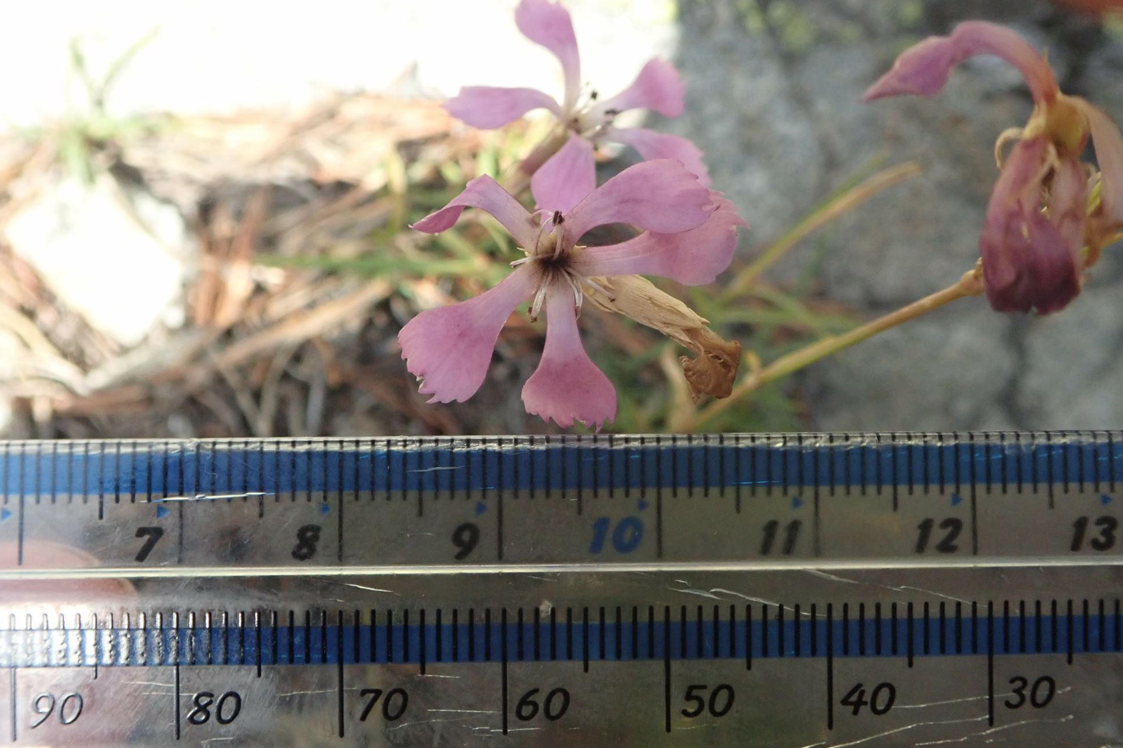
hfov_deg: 58.7
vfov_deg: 41.1
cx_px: 551
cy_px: 331
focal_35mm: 32
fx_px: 998
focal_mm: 5.5
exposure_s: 1/1000
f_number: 3.2
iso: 400
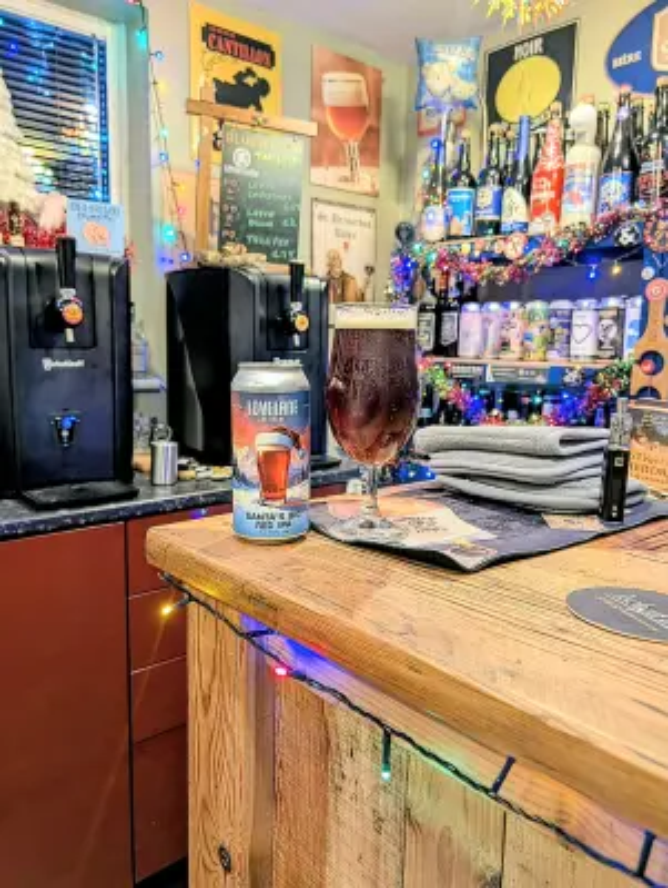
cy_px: 444
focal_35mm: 24
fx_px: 616
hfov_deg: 56.9
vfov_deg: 71.5
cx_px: 334
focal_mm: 6.9
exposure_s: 1/28.8
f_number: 1.68
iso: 178
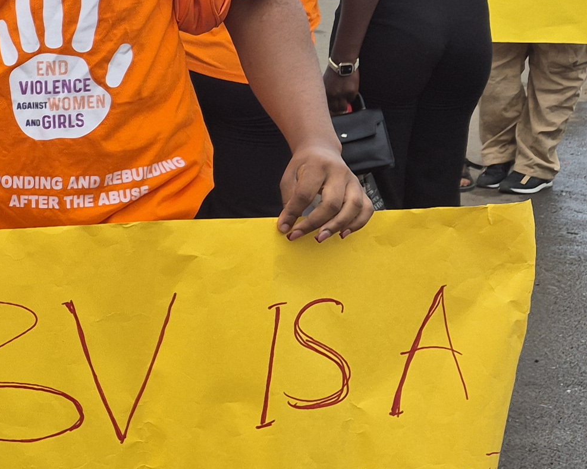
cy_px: 269
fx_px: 1580
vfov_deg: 16.9
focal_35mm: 91
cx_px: -346
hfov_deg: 18.2
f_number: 1.8
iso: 25
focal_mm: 5.4
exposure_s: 1/279
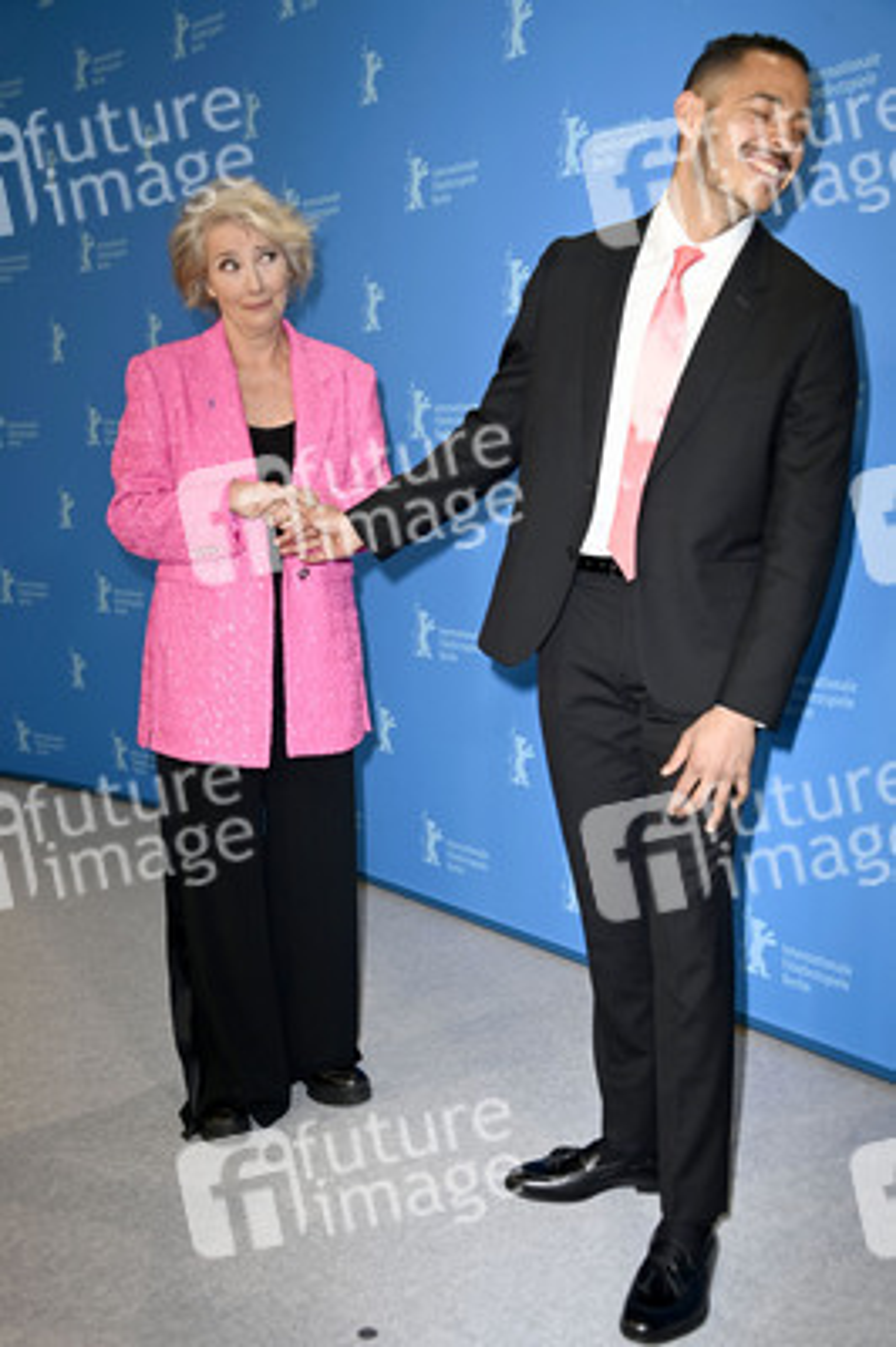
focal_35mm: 40
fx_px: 1496
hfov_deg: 33.3
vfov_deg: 48.5
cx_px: 448
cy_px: 674
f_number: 5.6
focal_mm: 40
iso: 800
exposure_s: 1/200
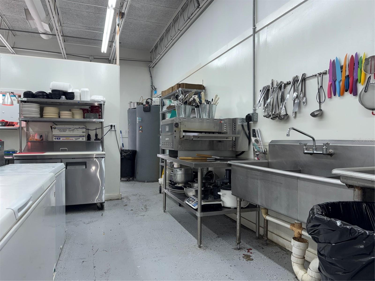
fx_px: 260
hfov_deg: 71.6
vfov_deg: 56.8
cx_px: 188
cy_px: 140
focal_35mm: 24
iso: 125
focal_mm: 6.76
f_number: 1.78
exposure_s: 1/120
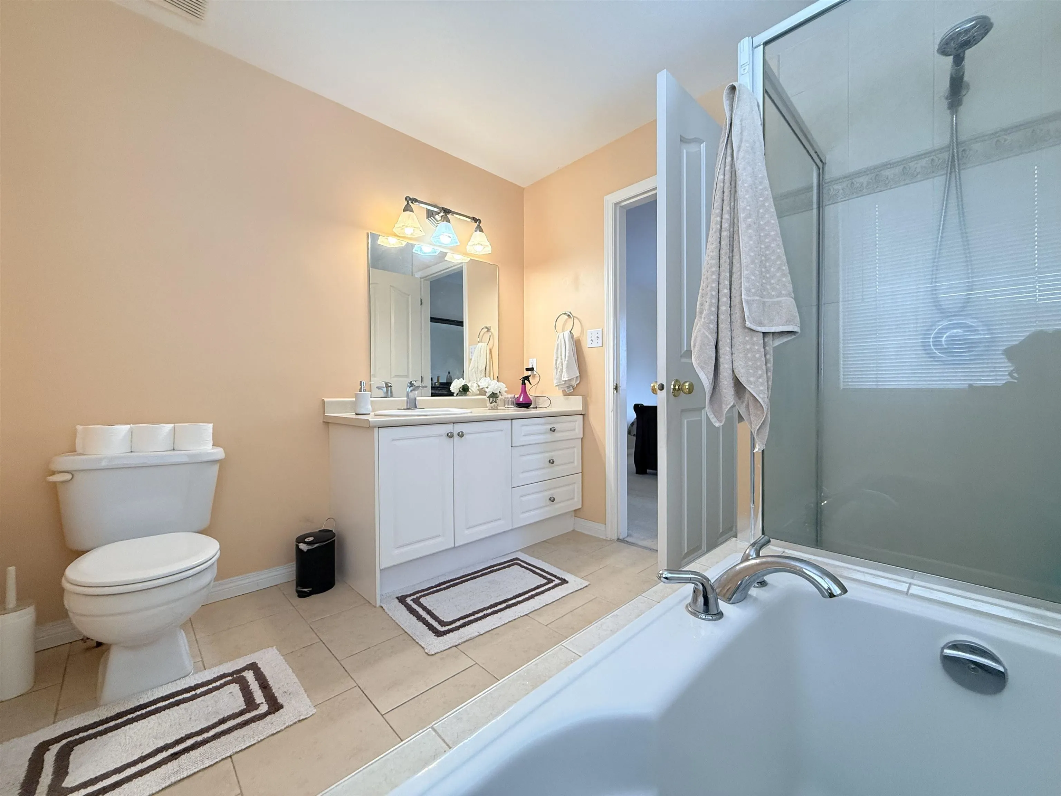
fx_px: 429
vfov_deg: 85.7
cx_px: 530
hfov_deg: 102.1
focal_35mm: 14
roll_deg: +0.1
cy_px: 398
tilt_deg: -0.5
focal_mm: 2.22
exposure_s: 1/120
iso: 200
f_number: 2.2
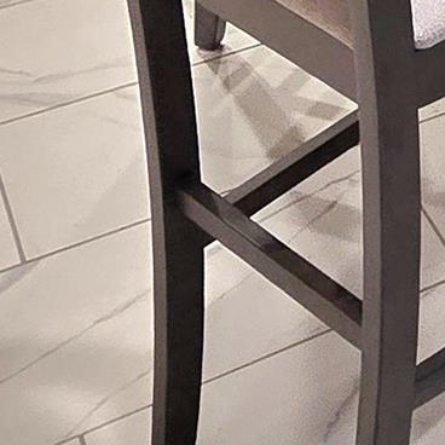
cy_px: -377
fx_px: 1396
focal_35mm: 96
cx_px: 987
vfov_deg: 15.4
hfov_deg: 14.0
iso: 160
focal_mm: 2.2
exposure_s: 1/60.2
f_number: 2.2
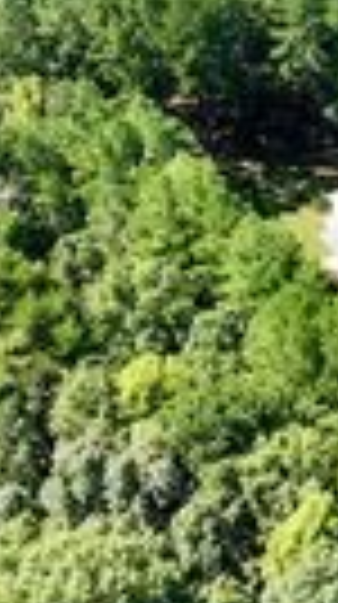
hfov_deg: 12.9
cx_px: 626
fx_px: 1343
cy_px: 27
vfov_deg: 24.4
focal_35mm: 84
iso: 100
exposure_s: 1/640
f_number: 2.8
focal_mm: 12.29
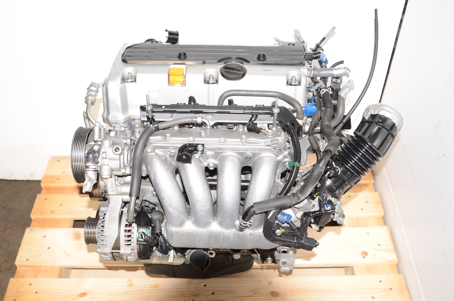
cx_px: 227
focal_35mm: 36
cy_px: 150
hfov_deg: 53.2
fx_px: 453
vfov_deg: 36.7
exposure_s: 1/100
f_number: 4.5
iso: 100
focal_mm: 24
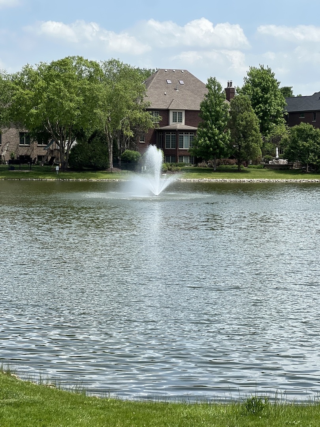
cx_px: 160
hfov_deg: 19.1
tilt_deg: -3.4
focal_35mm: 77
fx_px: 949
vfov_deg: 25.3
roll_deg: -0.5
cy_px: 214
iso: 32
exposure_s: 1/847
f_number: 2.8
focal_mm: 9
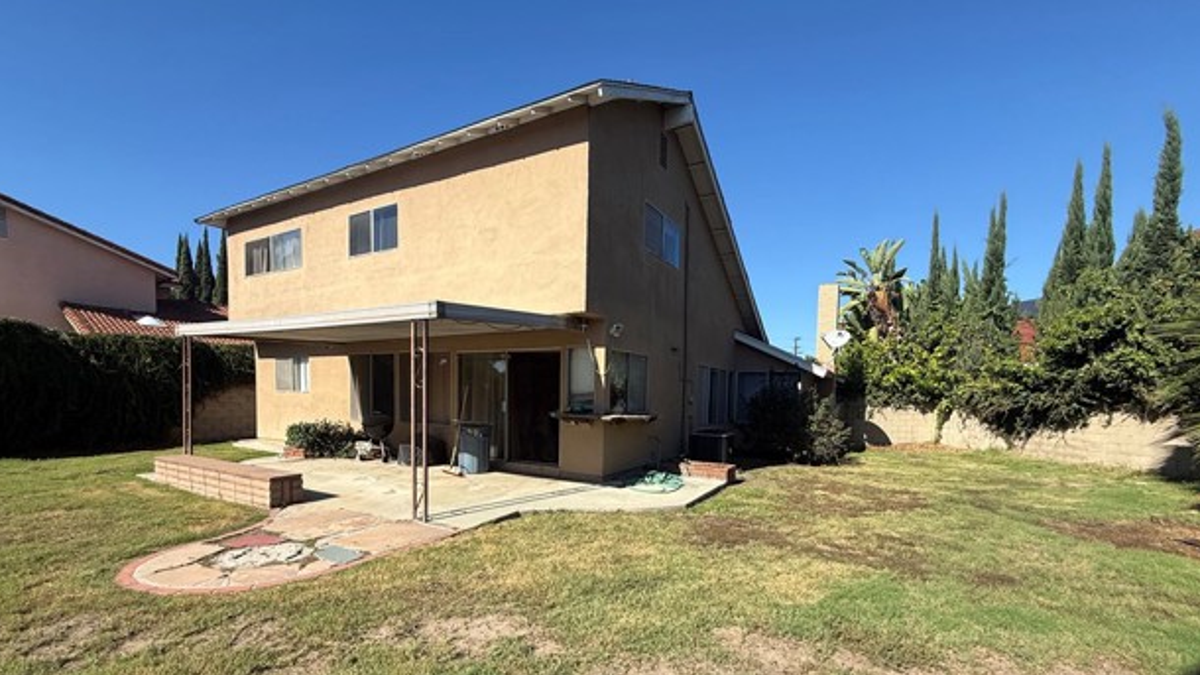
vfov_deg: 66.0
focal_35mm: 16
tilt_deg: -2.6
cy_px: 425
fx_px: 509
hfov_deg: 99.4
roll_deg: -1.8
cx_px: 598
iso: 50
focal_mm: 2.22
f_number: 2.2
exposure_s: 1/1795
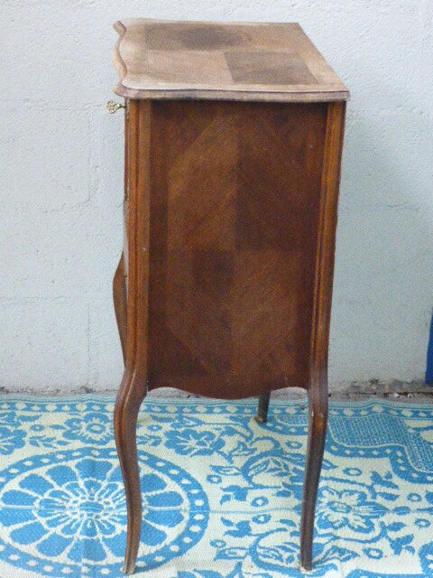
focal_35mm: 79
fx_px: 1318
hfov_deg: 18.7
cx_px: 216
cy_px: 289
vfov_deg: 24.7
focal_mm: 13.3
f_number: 5
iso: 1600
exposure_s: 1/40
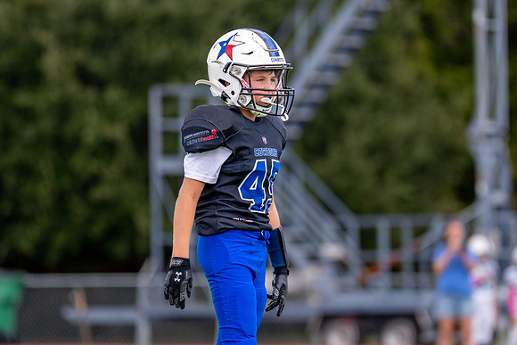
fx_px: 5577
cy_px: 203
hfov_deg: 5.3
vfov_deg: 3.5
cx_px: 273
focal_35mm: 388
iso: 400
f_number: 2.8
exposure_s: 1/3200
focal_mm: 200
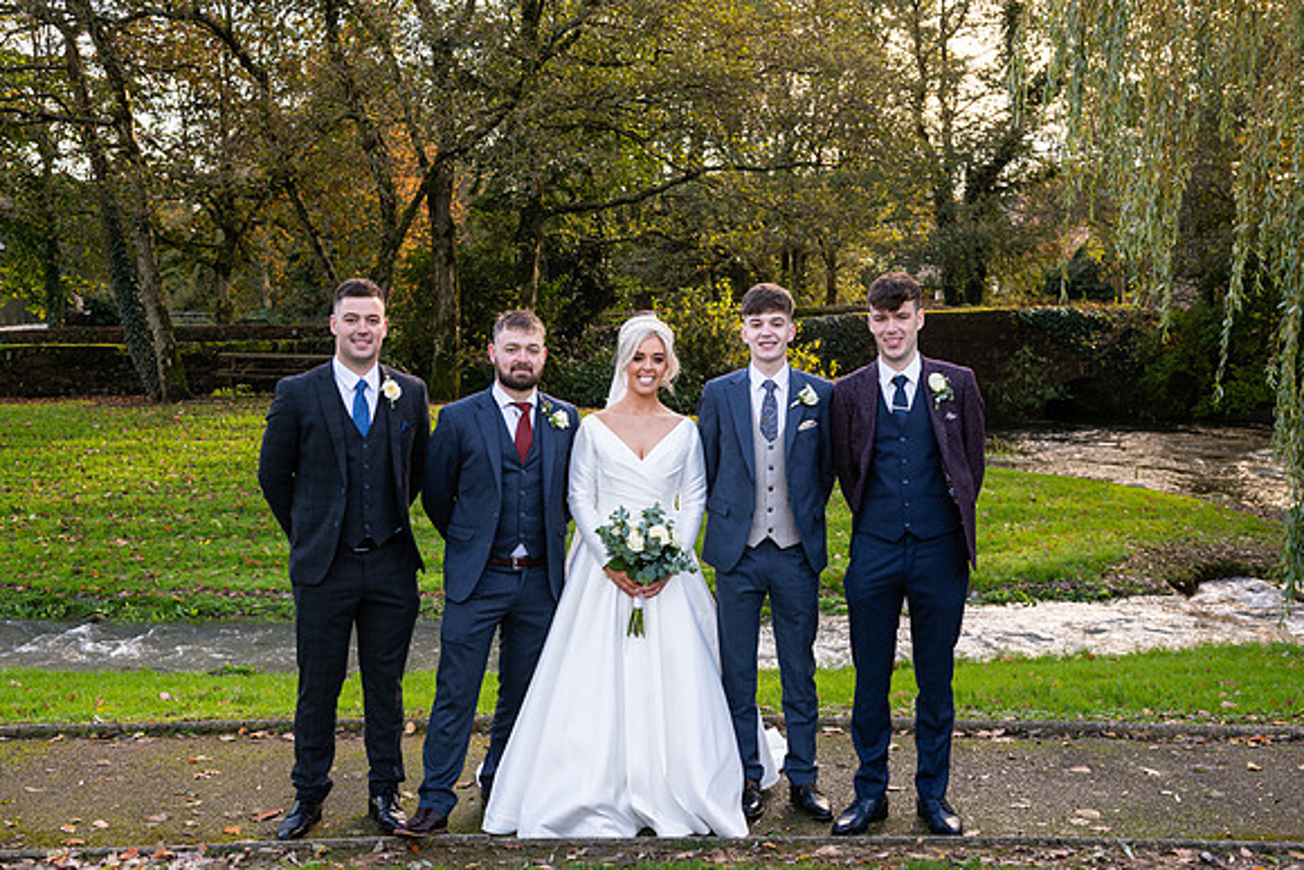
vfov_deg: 31.9
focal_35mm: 42
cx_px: 652
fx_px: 1522
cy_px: 435
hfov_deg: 46.4
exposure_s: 1/160
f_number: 6.3
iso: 500
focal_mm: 42
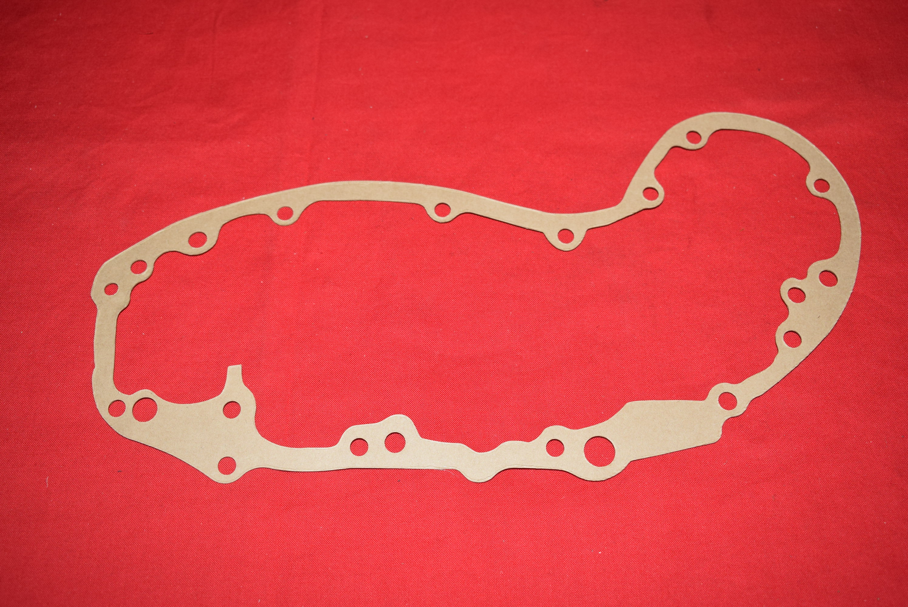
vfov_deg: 33.1
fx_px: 1022
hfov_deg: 47.9
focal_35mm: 40
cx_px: 454
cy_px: 304
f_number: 5.6
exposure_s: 1/200
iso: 400
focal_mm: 27
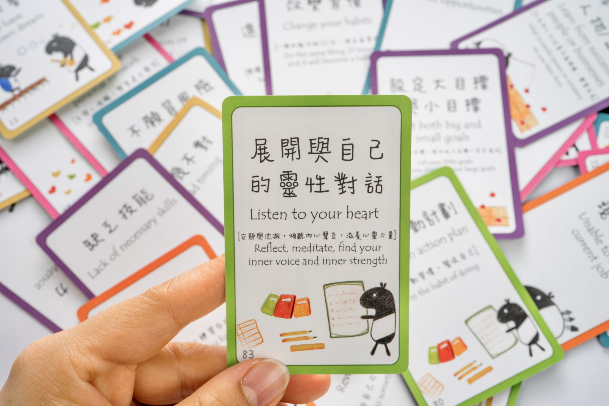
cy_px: 203
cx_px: 304
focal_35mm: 50
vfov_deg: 27.0
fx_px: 846
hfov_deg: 39.6
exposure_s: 1/60
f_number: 10
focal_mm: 50
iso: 100
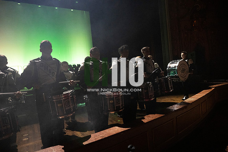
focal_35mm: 24
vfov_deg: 53.2
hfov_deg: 73.7
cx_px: 114
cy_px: 76
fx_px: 152
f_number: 2.8
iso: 10000
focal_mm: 24
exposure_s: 1/500
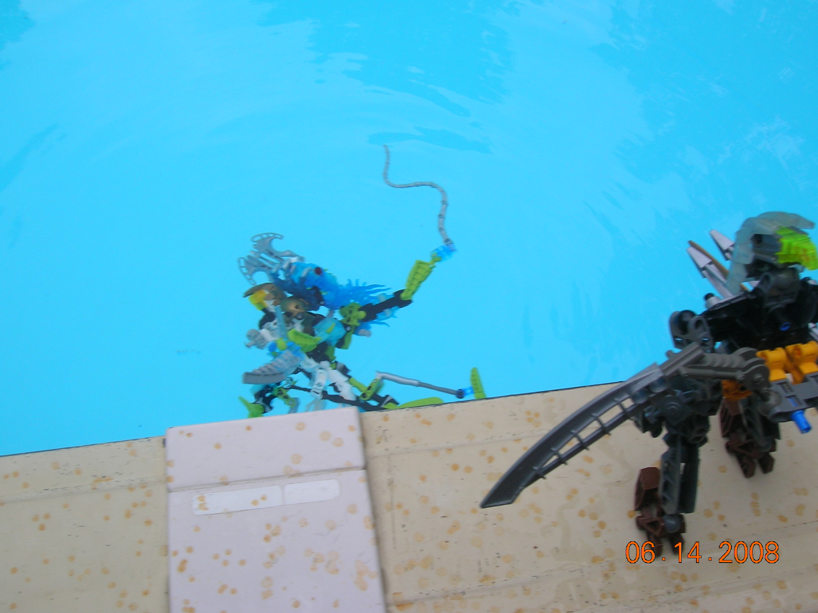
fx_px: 827
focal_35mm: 35
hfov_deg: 52.6
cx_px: 417
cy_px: 303
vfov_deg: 40.7
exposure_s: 1/163
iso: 50
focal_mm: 5.7
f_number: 4.9
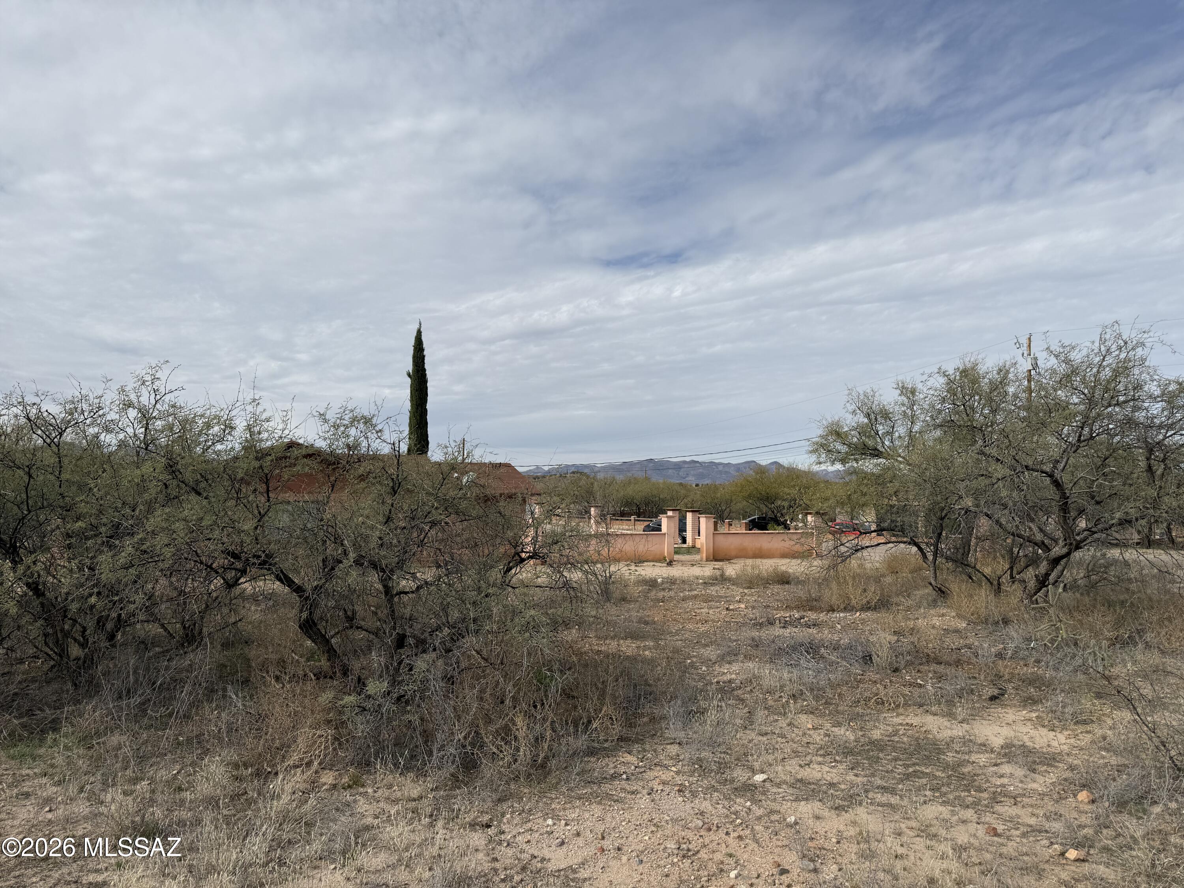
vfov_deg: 56.8
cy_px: 444
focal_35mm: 24
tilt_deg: +3.0
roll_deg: -0.9
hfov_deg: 71.6
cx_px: 592
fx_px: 821
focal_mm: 6.76
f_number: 1.78
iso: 80
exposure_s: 1/8130
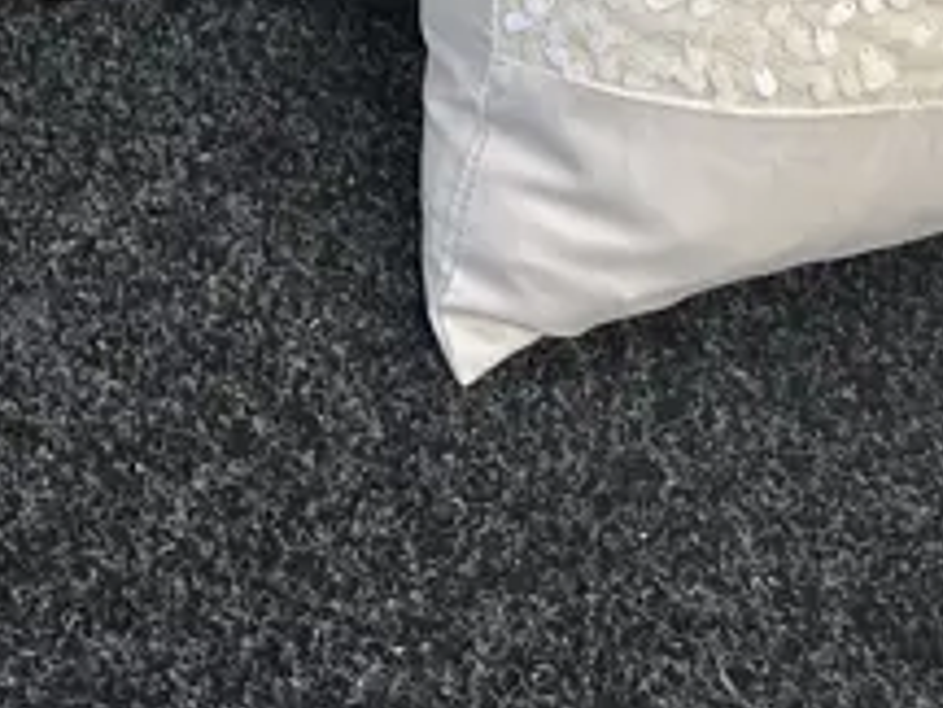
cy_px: -774
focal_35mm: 114
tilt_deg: -44.5
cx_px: -105
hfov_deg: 16.7
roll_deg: -1.9
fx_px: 3106
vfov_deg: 11.5
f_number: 1.78
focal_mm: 6.86
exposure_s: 1/100
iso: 160
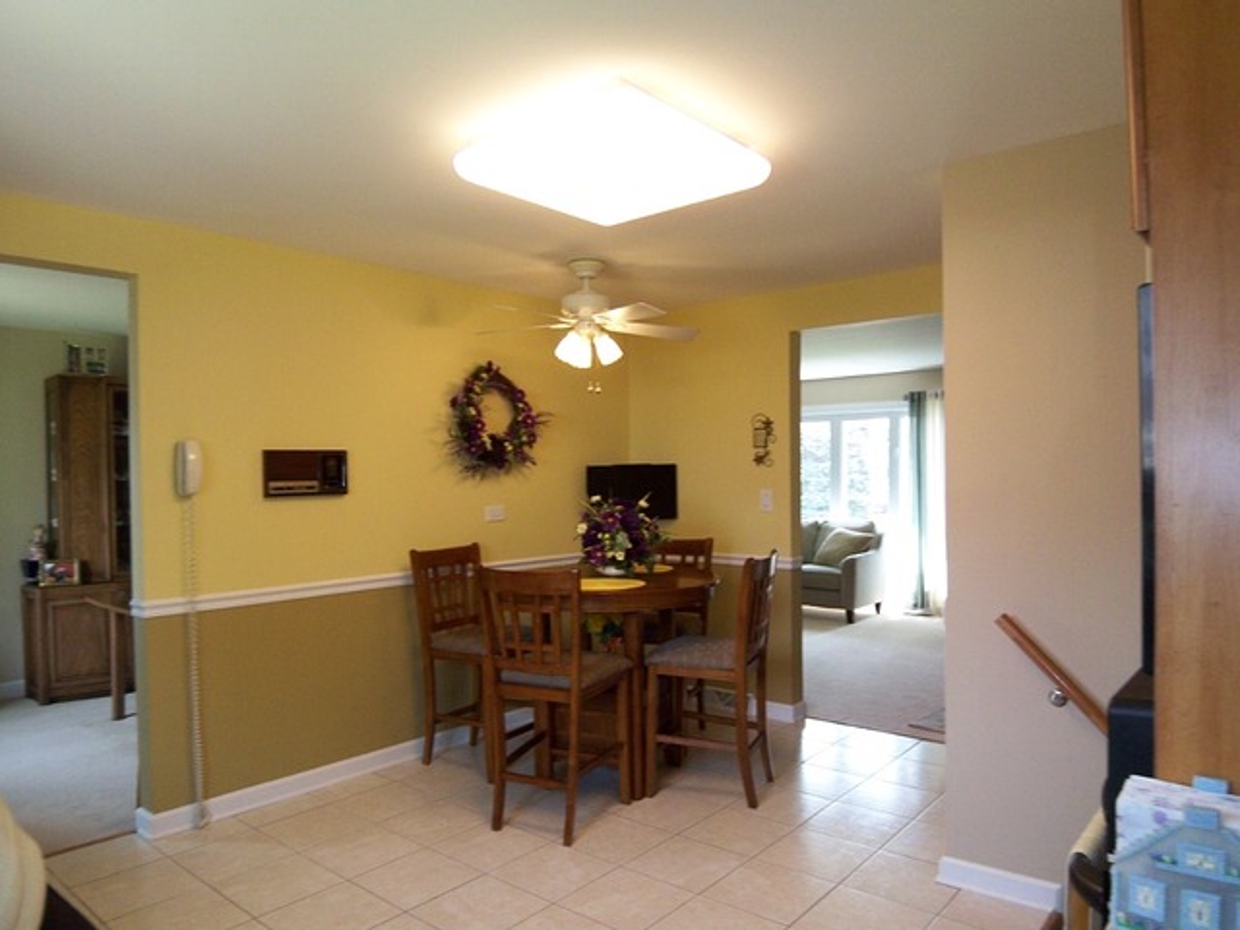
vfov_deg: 58.9
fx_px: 824
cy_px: 465
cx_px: 620
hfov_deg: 73.9
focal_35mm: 23
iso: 100
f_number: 2.8
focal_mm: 3.8
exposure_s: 1/30
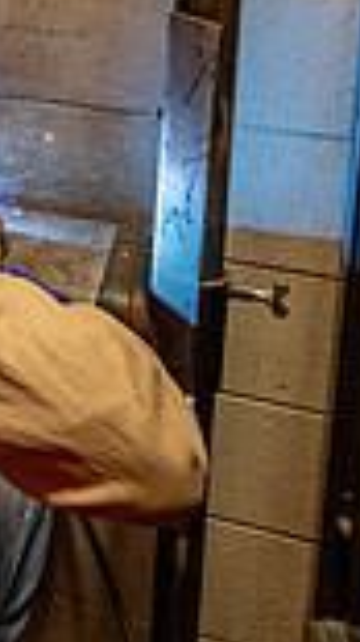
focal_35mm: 55
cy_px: -68
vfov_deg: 33.0
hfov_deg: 20.1
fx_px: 935
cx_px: -99
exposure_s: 1/250
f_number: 3.2
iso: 640
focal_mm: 14
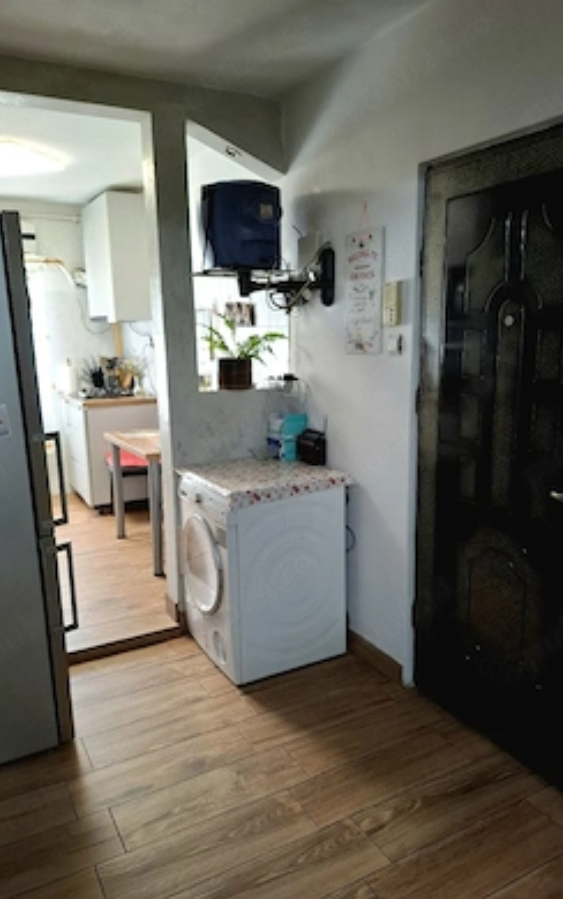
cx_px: 284
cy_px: 456
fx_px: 613
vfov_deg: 72.5
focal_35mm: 25
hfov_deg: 49.3
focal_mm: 5.54
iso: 200
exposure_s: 1/60.2
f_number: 1.8
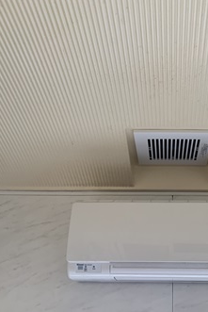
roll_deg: -0.5
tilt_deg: +25.0
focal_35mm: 41
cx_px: 162
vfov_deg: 47.4
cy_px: 157
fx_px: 355
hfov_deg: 31.9
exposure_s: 1/60
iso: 40
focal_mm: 3
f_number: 1.8
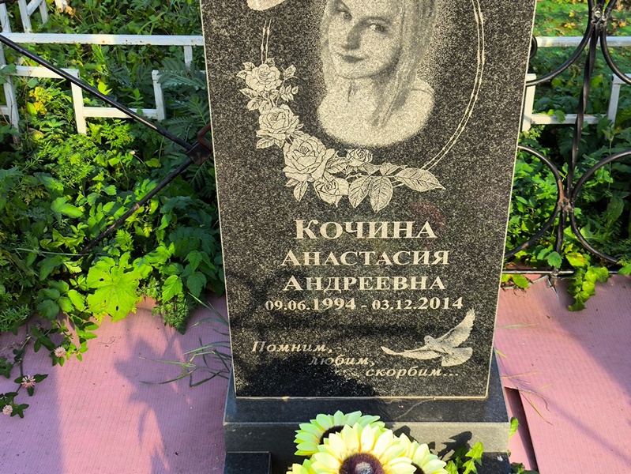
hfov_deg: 38.2
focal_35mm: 50
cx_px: 316
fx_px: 912
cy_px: 237
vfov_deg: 29.1
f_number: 1.7
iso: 50
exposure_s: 1/318
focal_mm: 4.71
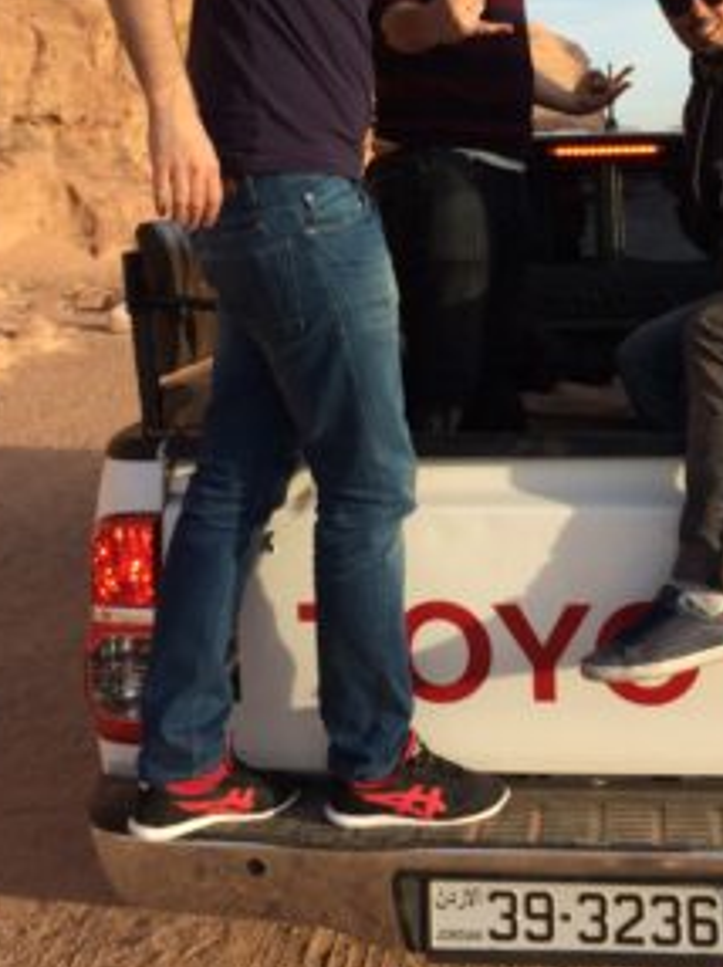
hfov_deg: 25.8
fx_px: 1562
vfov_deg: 33.5
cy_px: 215
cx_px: 517
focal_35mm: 56
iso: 32
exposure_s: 1/912
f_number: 2.2
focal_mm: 4.12
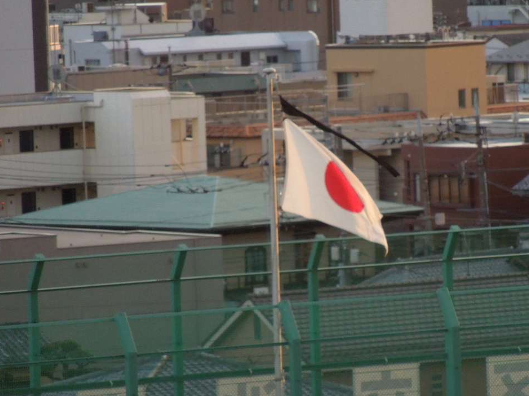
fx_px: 5882
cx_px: 312
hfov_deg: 5.1
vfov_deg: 3.9
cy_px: 213
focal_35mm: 385
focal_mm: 55.1
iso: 900
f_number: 5.5
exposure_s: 1/250
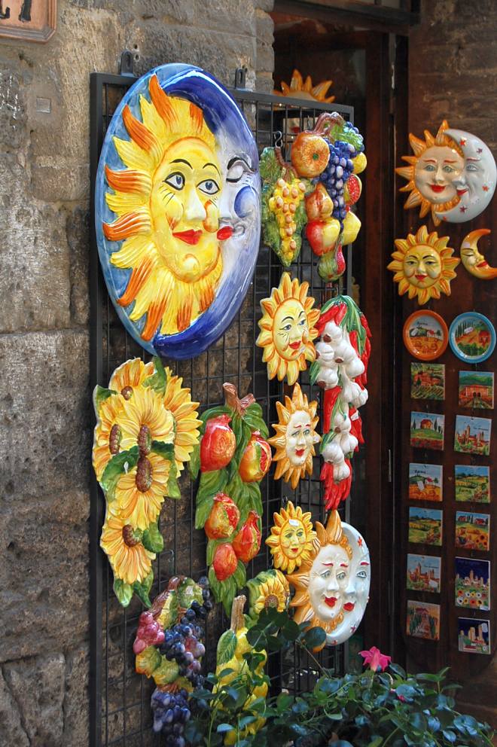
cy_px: 374
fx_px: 1711
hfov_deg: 16.5
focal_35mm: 82
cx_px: 248
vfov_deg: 24.6
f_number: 9
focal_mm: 55
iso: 400
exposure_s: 1/100
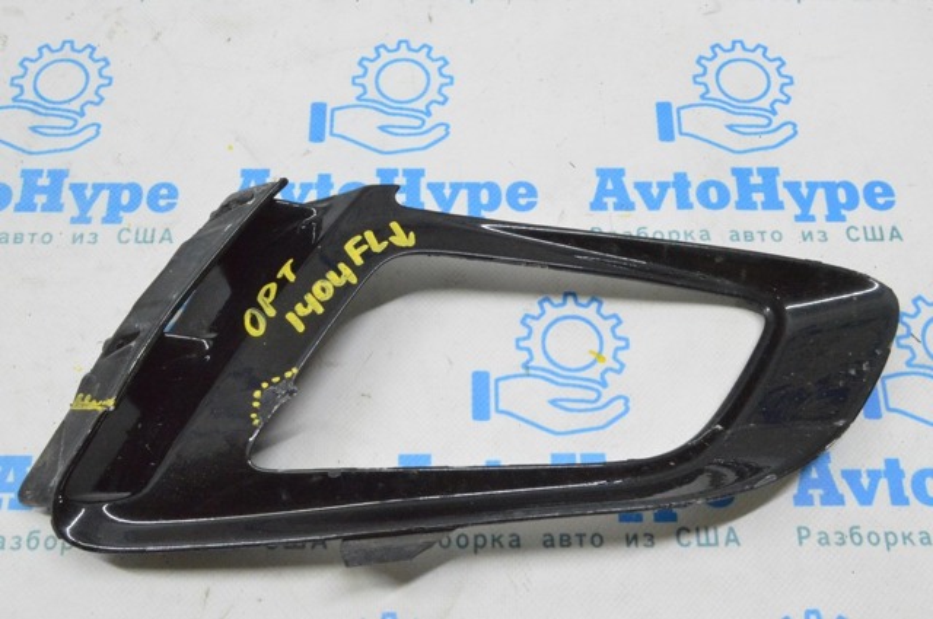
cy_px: 310
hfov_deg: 49.6
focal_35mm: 39
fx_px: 1009
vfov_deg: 34.1
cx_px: 466
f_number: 20
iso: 6400
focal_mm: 26
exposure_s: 1/20
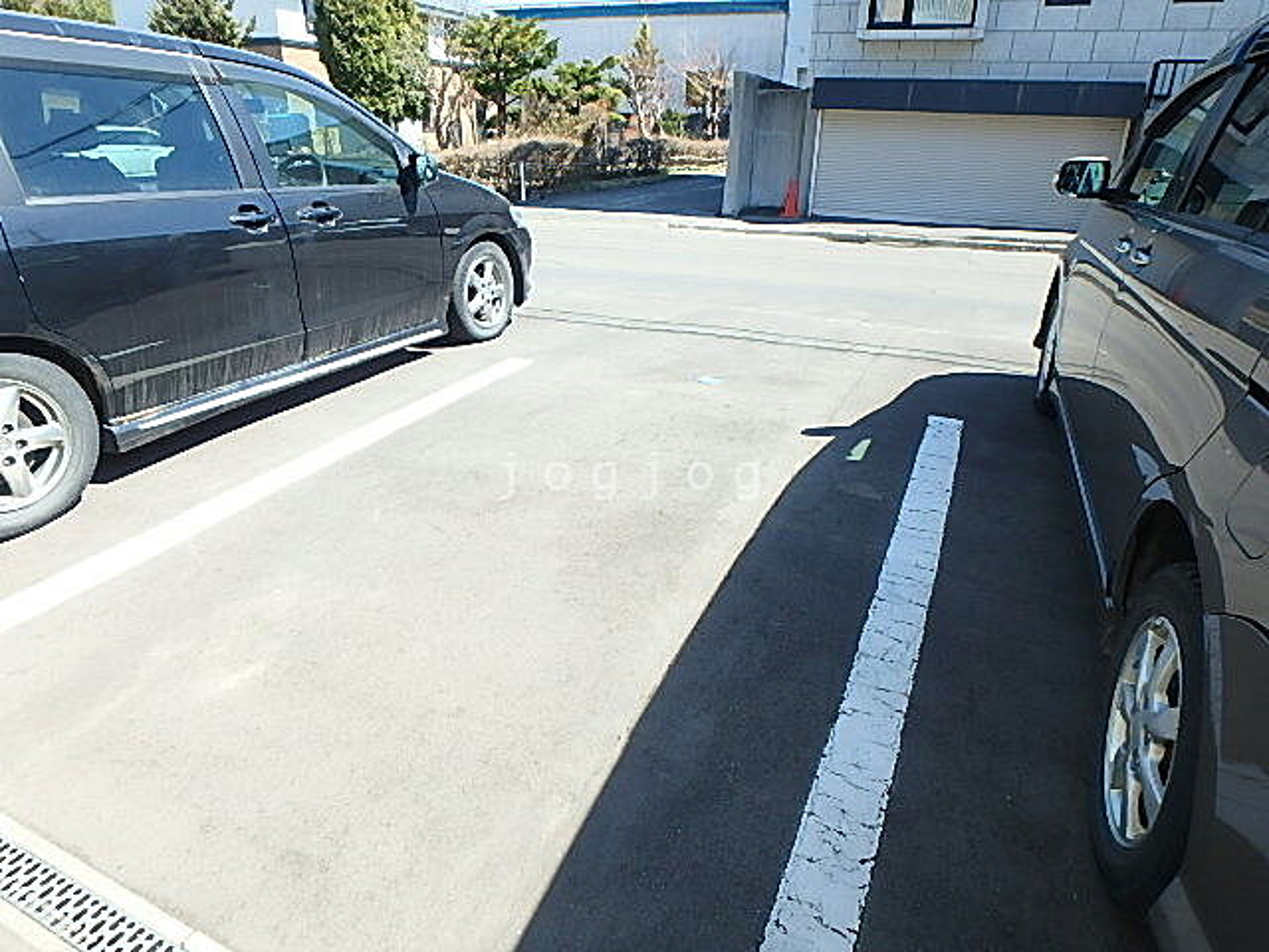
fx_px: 770
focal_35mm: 21
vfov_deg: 63.4
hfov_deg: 79.0
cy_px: 476
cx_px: 634
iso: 125
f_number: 3.5
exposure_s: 1/320
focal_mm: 3.7
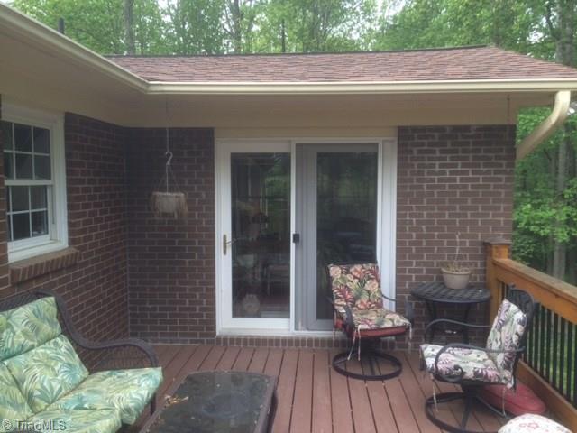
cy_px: 216
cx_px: 288
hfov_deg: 61.7
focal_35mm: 29
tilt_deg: -3.6
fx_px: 483
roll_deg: -0.2
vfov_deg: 48.2
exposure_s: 1/120
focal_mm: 4.15
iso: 50
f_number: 2.2
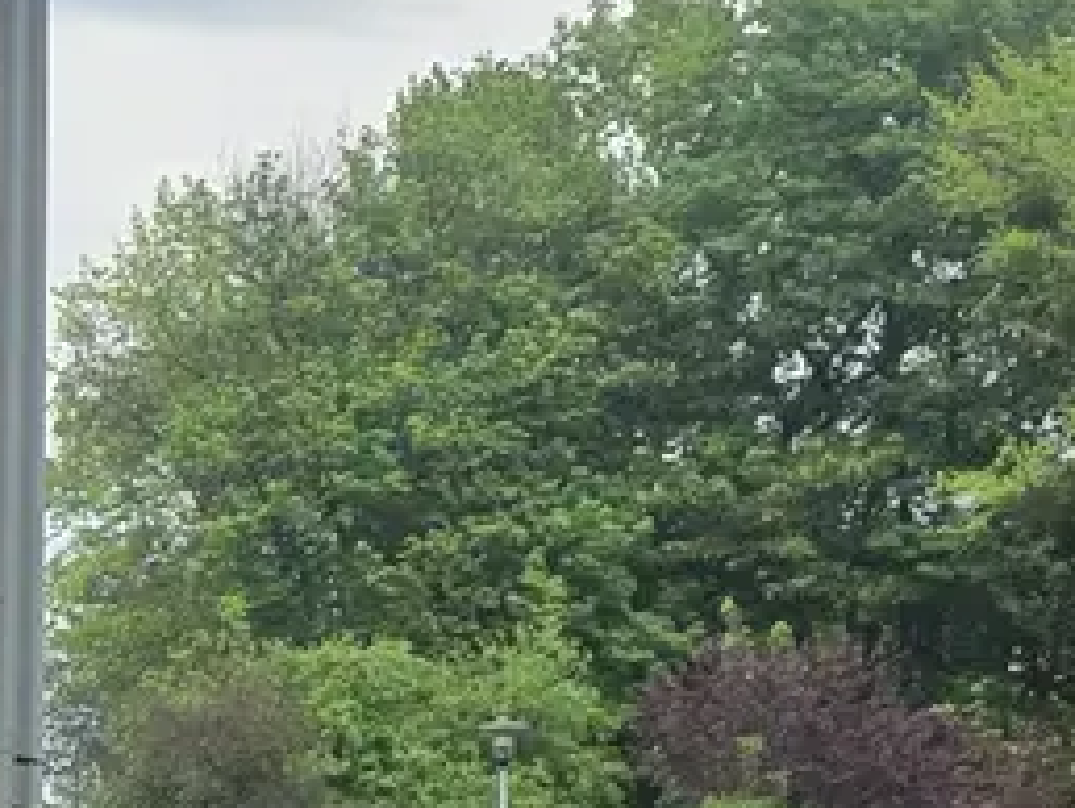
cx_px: -1212
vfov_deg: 8.5
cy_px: 1187
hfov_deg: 10.4
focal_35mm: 171
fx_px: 5315
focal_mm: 6.3
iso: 80
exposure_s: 1/1354
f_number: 1.7
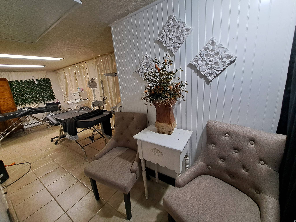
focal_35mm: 13
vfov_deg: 89.9
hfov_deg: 106.2
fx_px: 111
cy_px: 111
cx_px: 148
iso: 80
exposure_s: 1/40
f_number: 2.2
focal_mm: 1.74
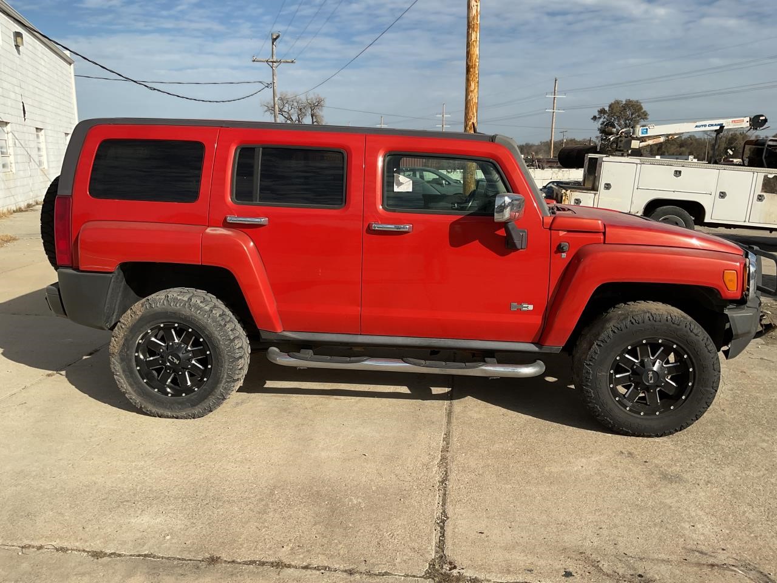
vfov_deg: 48.2
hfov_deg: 61.7
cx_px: 388
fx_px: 651
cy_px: 292
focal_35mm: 29
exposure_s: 1/2427
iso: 16
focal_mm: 3
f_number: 1.8
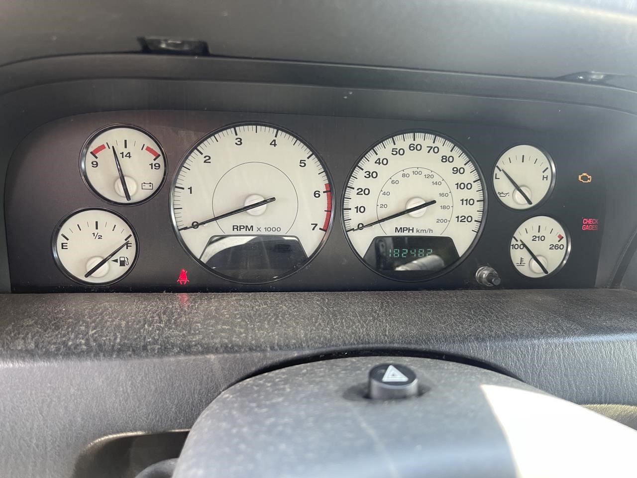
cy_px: 239
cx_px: 318
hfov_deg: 69.4
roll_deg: -5.0
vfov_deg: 54.9
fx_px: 460
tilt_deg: -28.1
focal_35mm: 25
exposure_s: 1/86
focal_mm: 5.1
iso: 125
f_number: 1.6
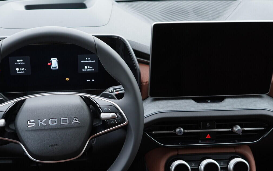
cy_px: 97
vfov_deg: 24.9
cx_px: 109
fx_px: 387
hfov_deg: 38.7
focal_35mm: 52
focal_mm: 24
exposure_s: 1/40
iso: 320
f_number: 2.8
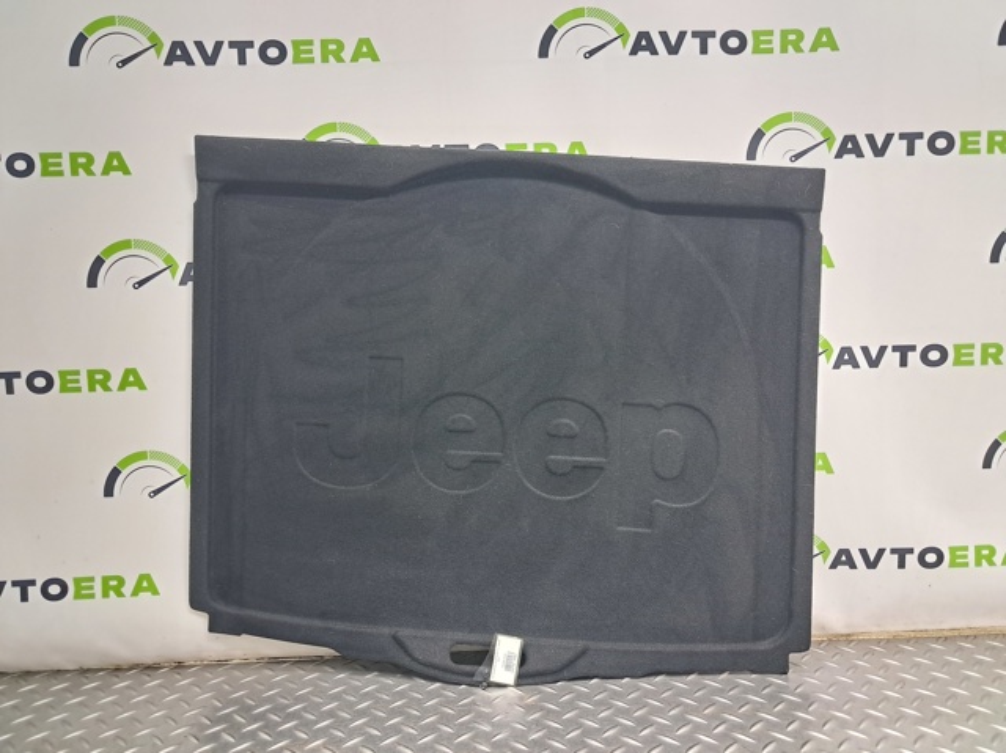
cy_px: 376
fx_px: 784
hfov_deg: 65.4
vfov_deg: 51.3
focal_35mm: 27
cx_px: 503
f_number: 1.8
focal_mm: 4
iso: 250
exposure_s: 1/60
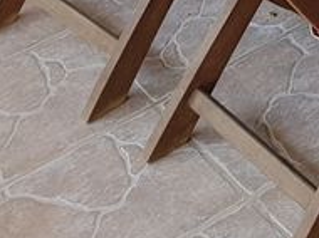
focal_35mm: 137
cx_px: 650
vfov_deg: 9.6
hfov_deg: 12.6
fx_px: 1261
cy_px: -323
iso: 40
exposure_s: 1/140
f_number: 1.7
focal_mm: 4.2
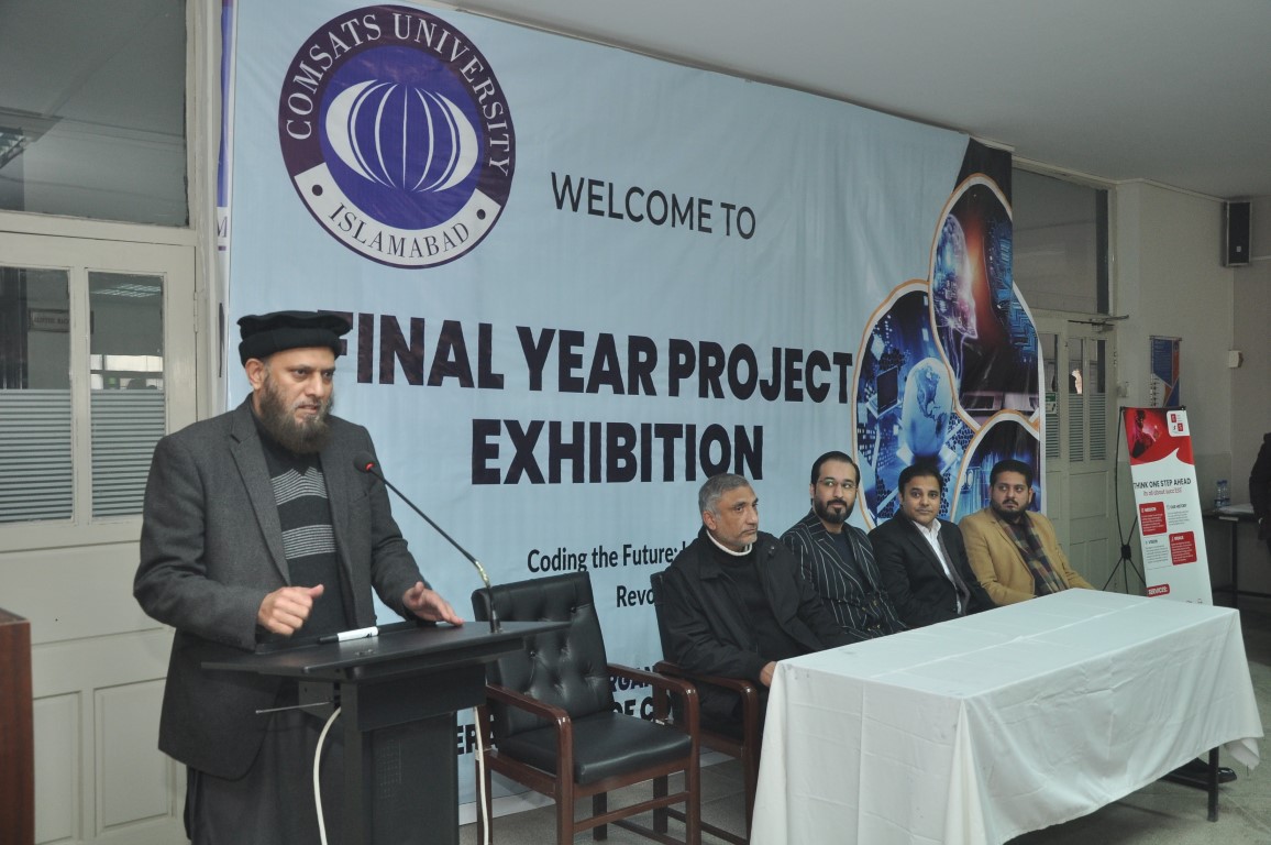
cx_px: 636
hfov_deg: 57.3
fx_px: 1164
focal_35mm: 33
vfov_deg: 39.9
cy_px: 422
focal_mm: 22
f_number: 5.6
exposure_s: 1/30
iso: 640
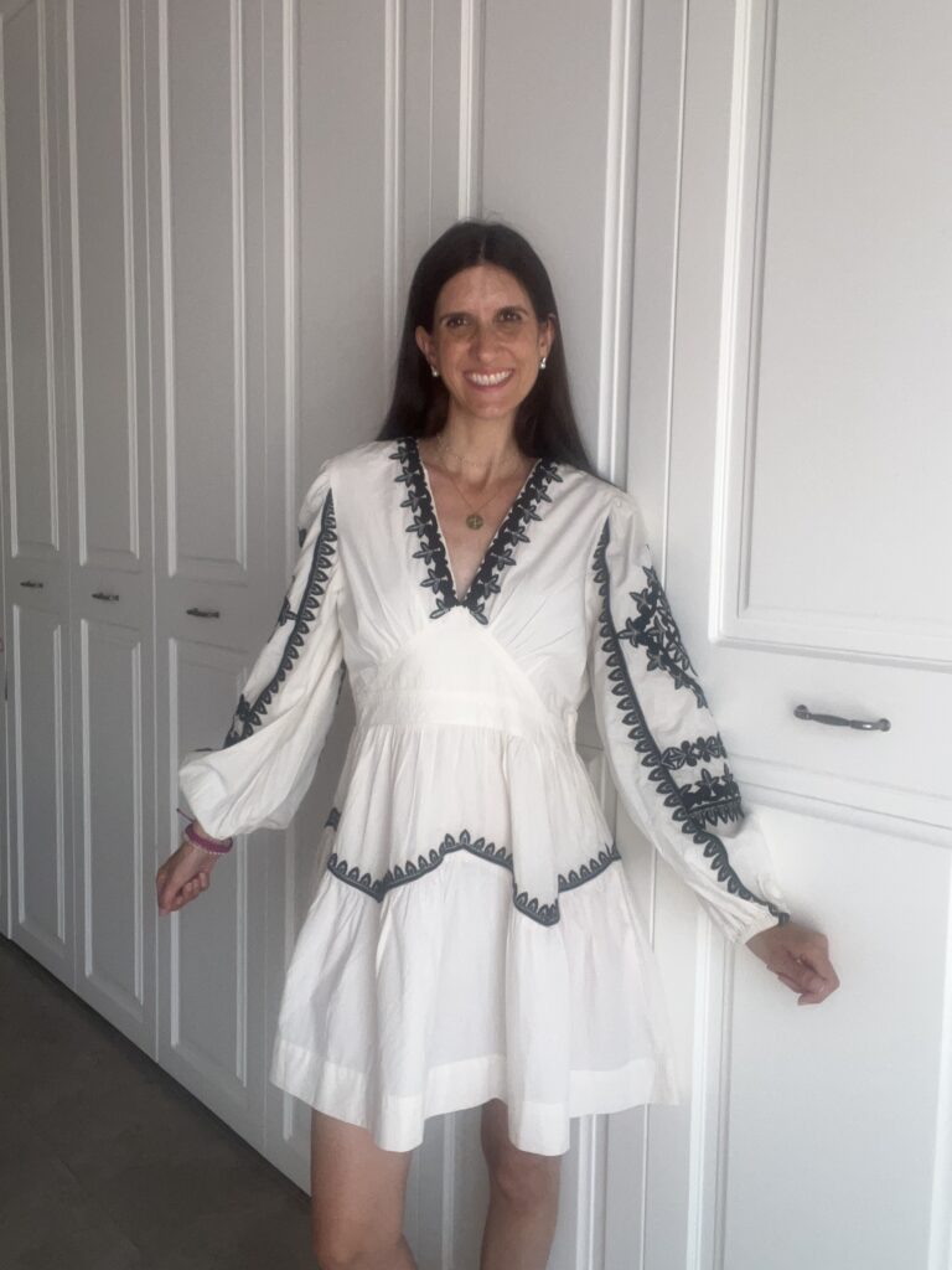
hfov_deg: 46.8
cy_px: 635
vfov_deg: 60.0
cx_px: 476
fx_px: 1100
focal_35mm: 30
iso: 100
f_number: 2.2
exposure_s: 1/90
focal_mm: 2.71
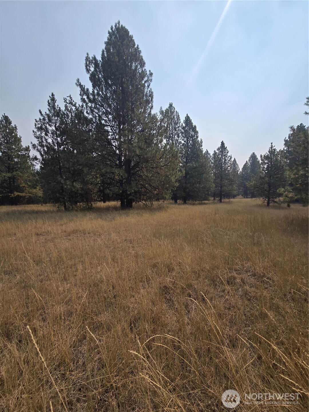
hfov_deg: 89.9
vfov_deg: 106.2
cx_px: 154
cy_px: 206
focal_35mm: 13
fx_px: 155
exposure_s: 1/3399
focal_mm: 2.2
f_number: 2.2
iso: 50
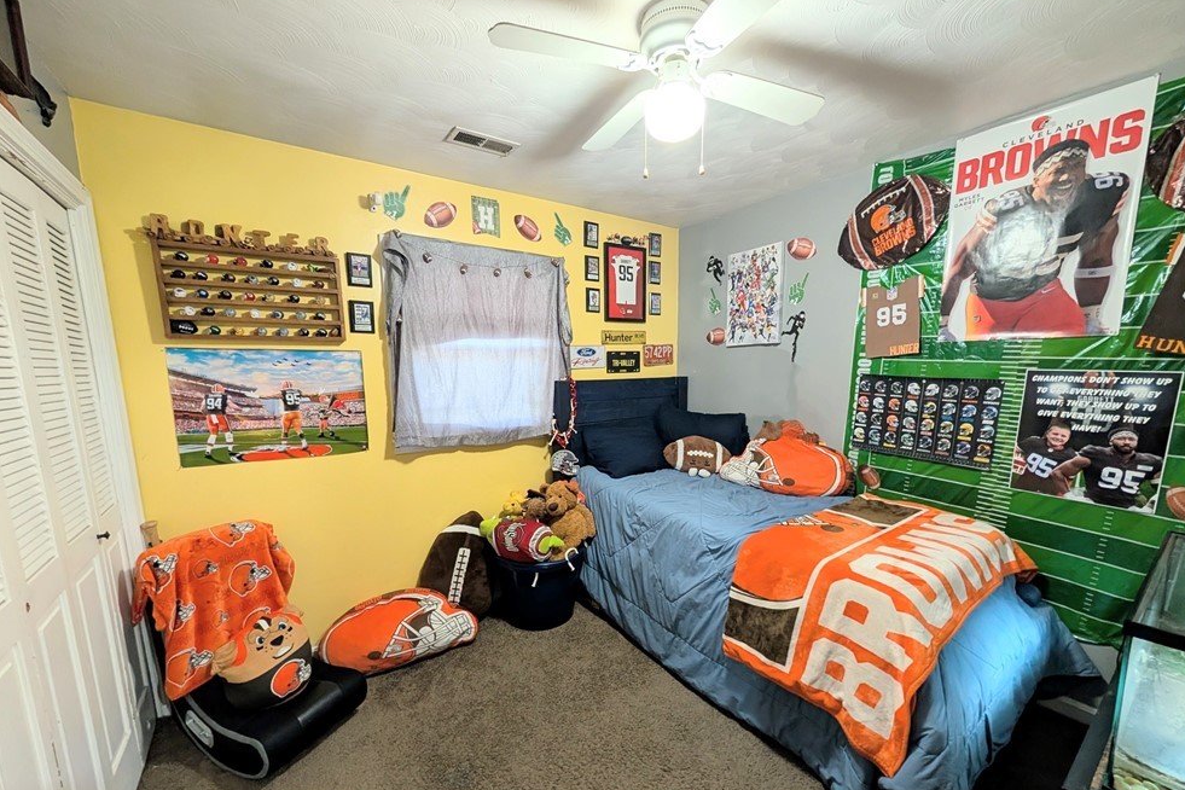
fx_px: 428
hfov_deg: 108.3
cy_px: 434
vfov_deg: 85.2
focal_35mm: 13
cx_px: 595
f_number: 1.7
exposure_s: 1/24
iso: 85
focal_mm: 2.02
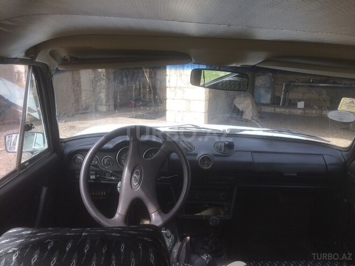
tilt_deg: -12.9
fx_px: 297
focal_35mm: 29
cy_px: 133
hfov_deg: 61.7
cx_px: 178
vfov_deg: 48.2
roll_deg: -3.2
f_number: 2.2
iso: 32
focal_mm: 4.15
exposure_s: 1/285
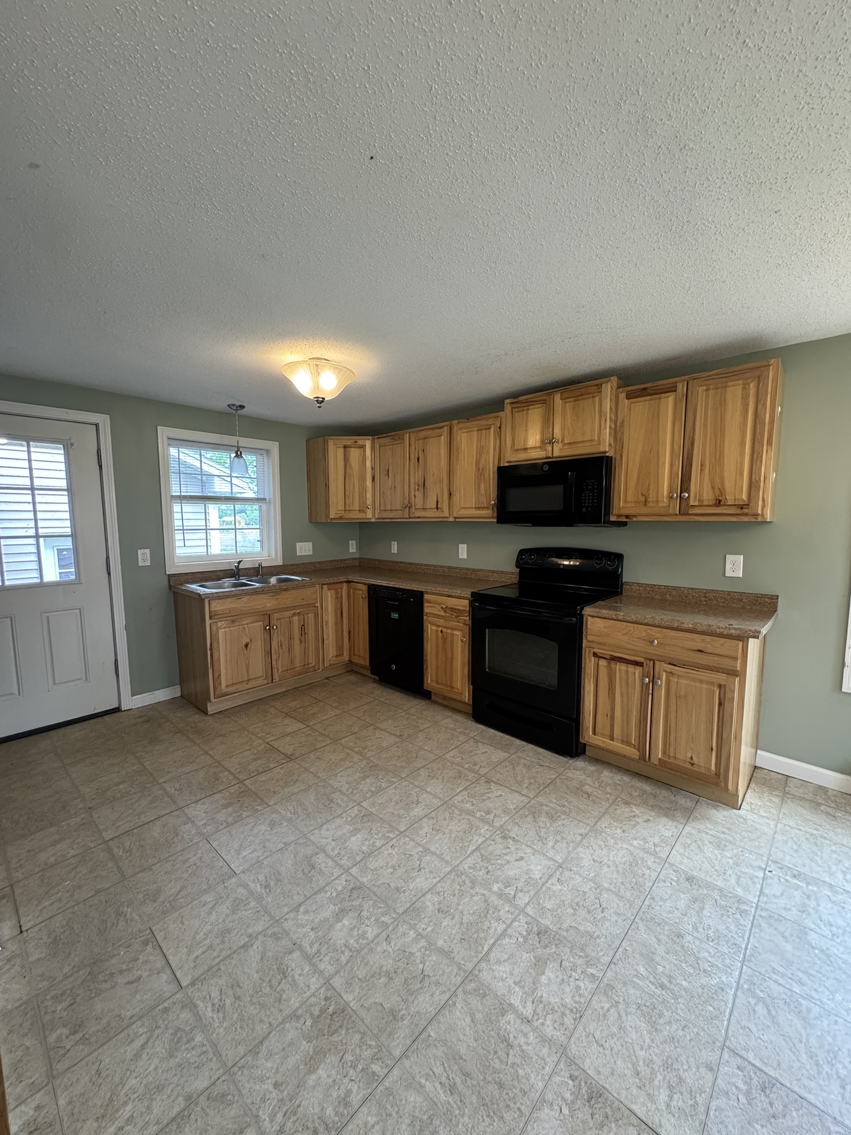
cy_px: 568
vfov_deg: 102.1
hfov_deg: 85.7
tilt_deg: -6.2
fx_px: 459
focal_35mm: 14
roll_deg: +0.8
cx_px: 426
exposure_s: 1/60
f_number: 2.2
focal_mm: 2.22
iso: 250
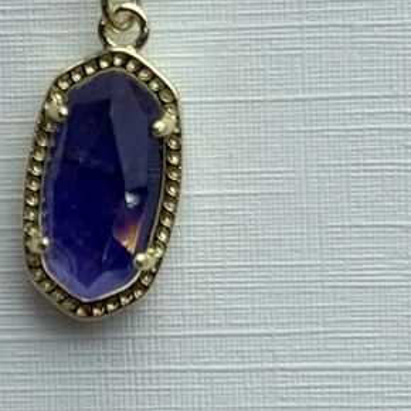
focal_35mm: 195
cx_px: -119
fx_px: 2619
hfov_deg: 8.8
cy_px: 195
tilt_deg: -83.0
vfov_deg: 9.0
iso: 64
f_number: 1.78
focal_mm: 6.76
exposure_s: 1/513
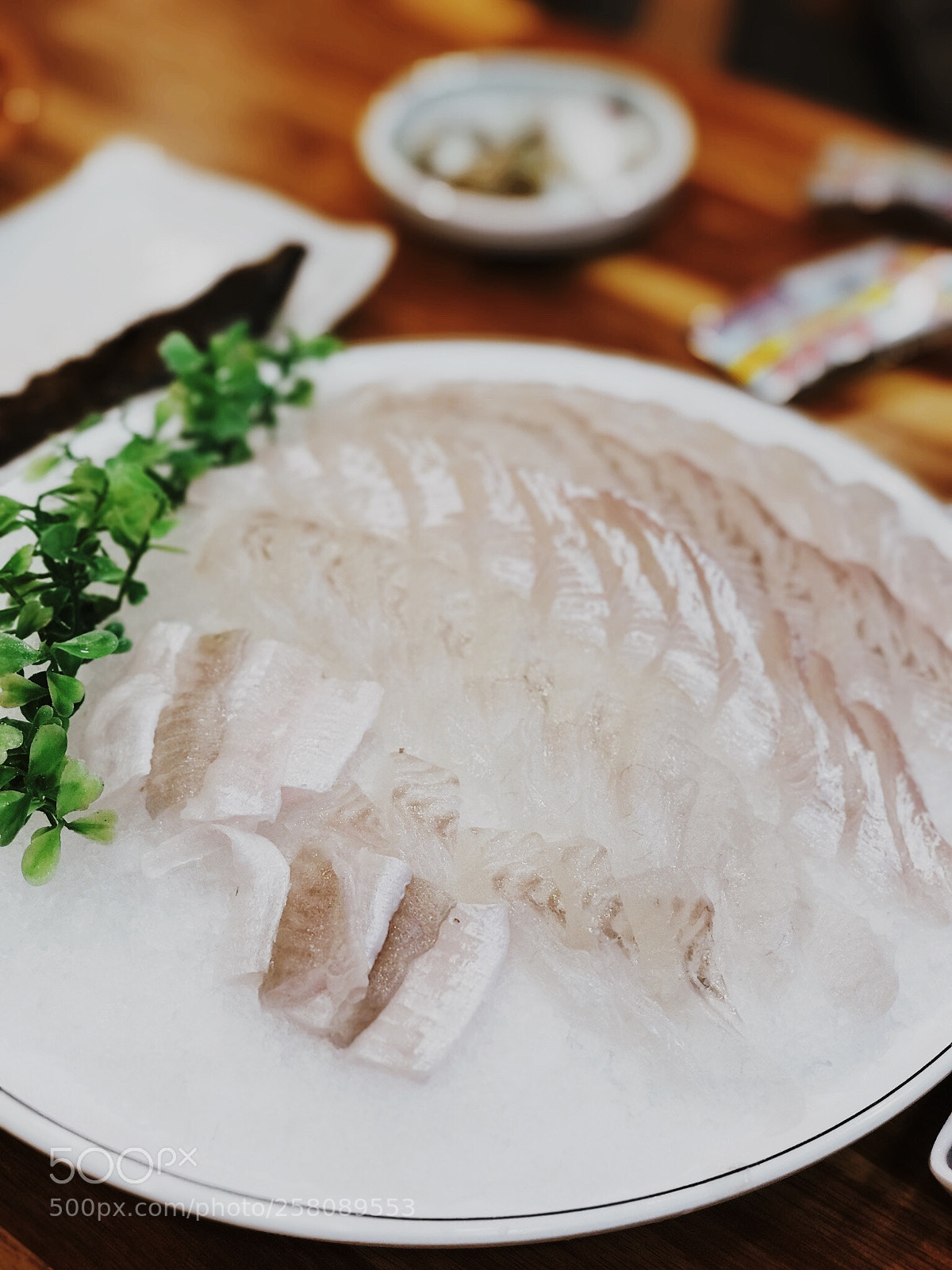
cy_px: 635
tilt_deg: -40.7
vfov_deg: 33.8
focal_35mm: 57
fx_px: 2090
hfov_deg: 25.7
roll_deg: +0.2
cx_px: 476
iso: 64
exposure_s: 1/60
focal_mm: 6.6
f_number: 2.8
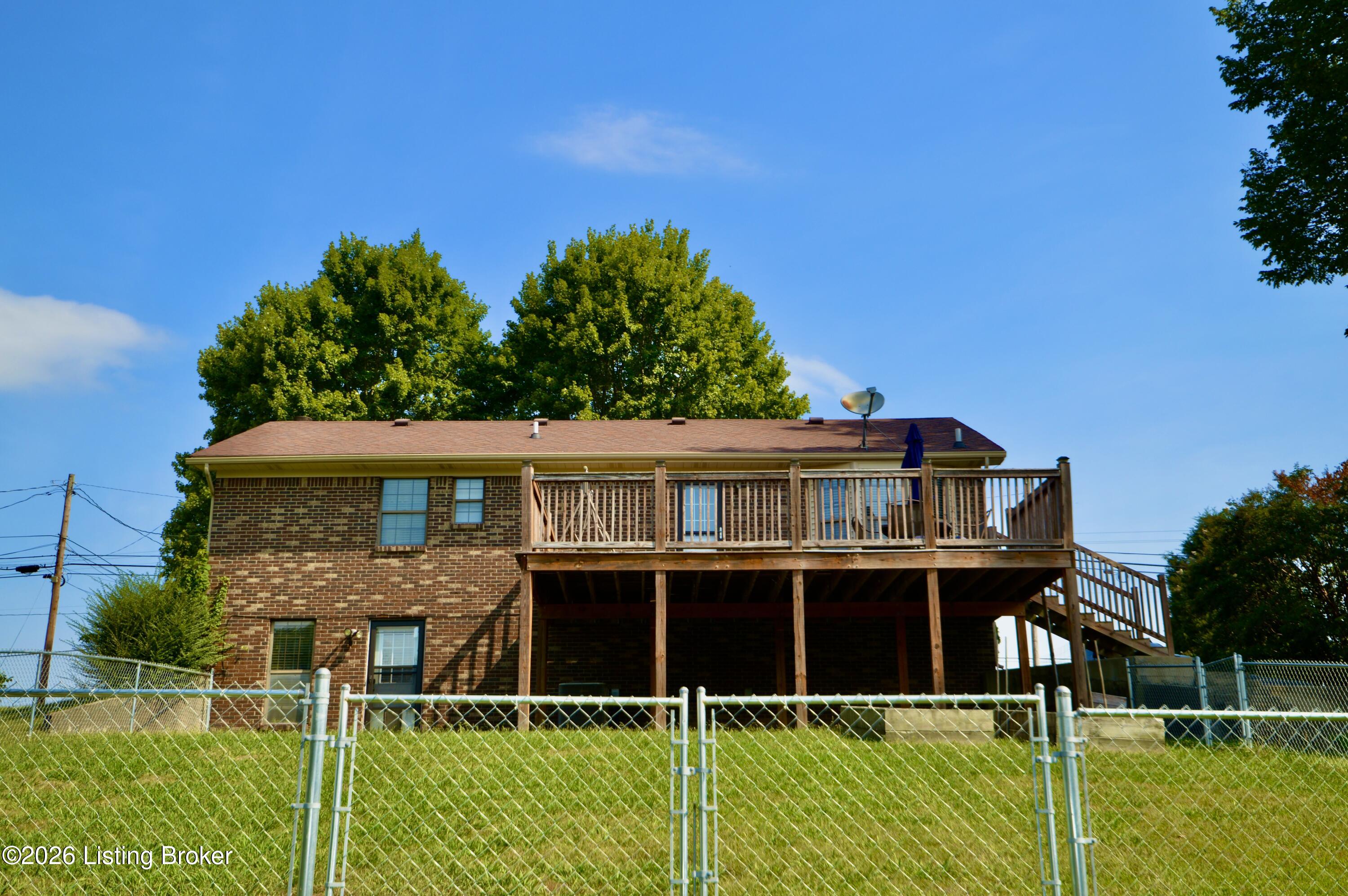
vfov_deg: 36.8
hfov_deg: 53.2
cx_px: 674
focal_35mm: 36
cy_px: 448
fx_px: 1347
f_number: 6.3
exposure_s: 1/200
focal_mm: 24
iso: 100
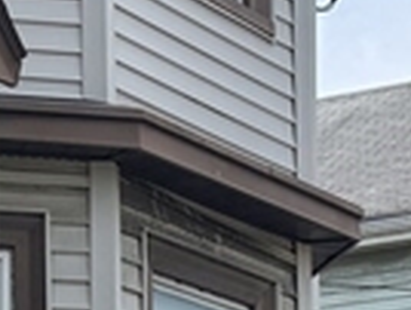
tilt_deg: +5.5
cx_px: 184
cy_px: 617
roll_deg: +0.0
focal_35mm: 183
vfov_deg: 7.8
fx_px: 2177
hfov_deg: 10.8
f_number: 1.78
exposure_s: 1/4167
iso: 80
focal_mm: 6.76
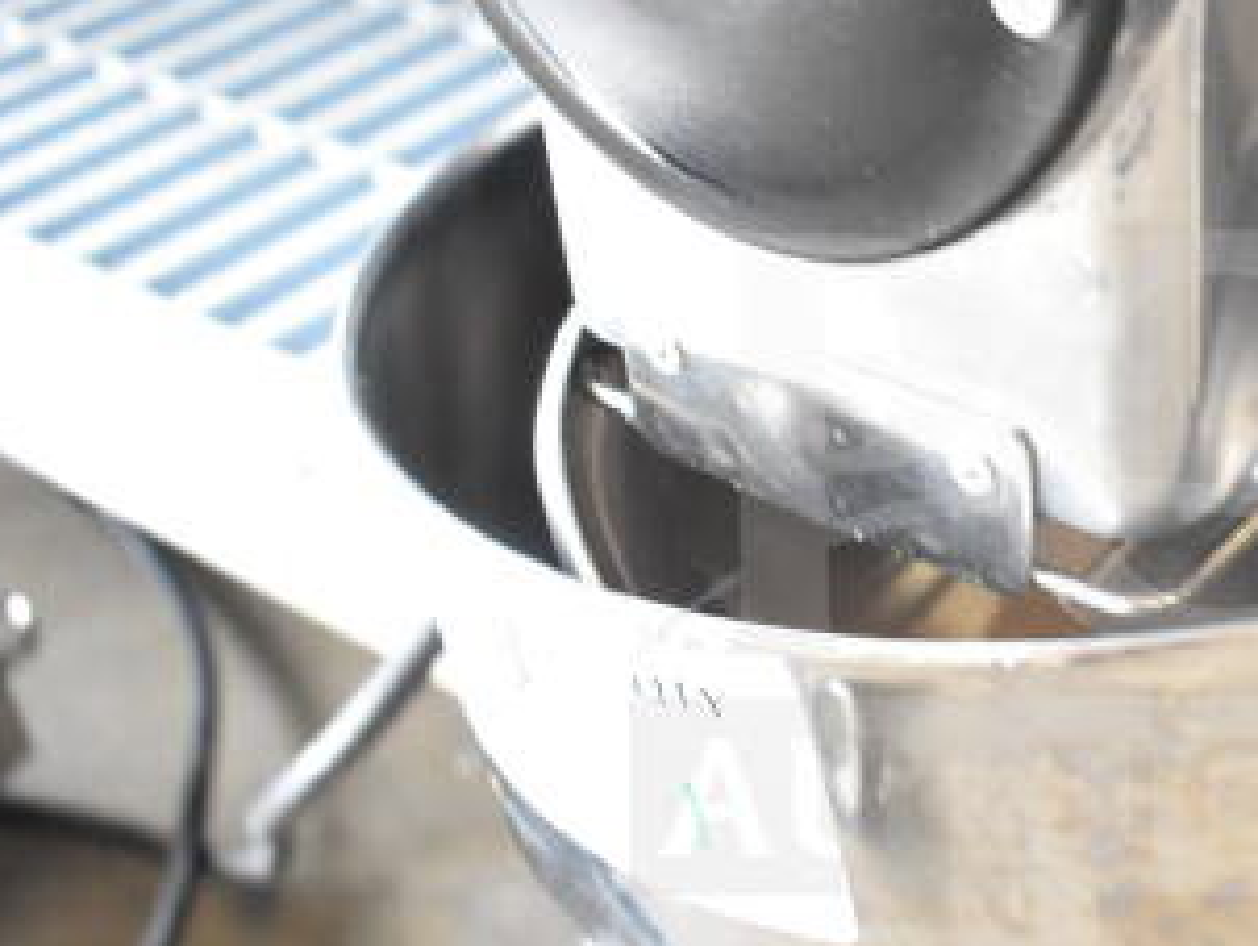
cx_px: 1096
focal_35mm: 64
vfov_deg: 22.9
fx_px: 2328
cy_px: 565
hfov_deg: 29.2
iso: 1600
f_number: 4.5
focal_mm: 22
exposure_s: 1/80
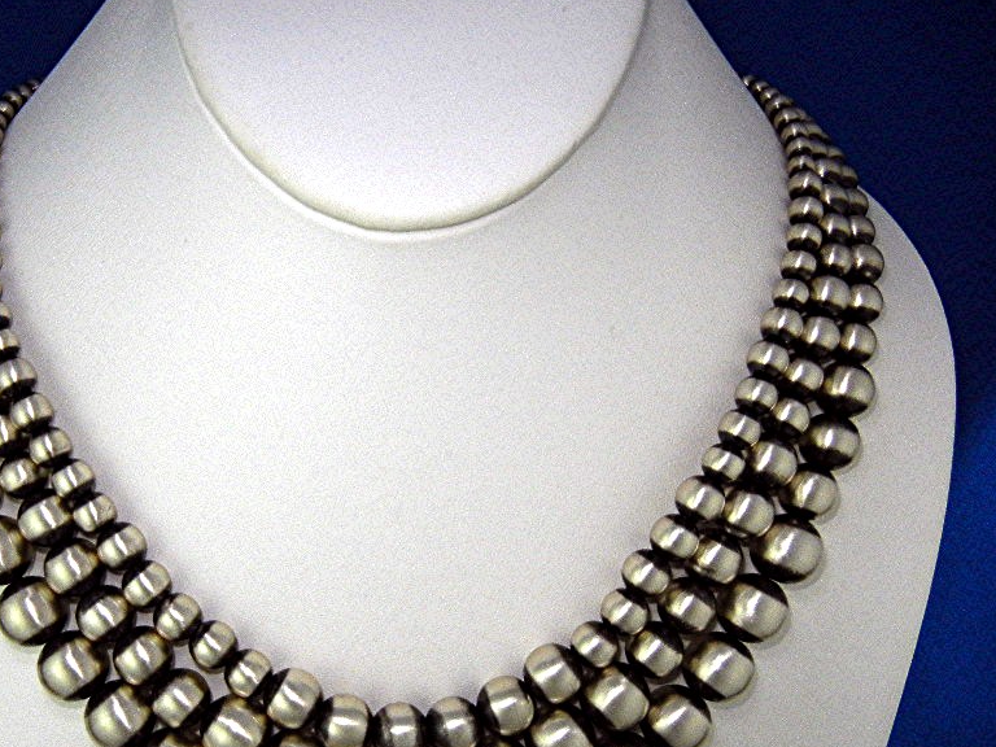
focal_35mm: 40
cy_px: 445
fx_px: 1151
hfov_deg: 46.3
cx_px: 364
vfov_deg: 35.8
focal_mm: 5.4
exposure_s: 1/69.8
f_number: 7
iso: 230
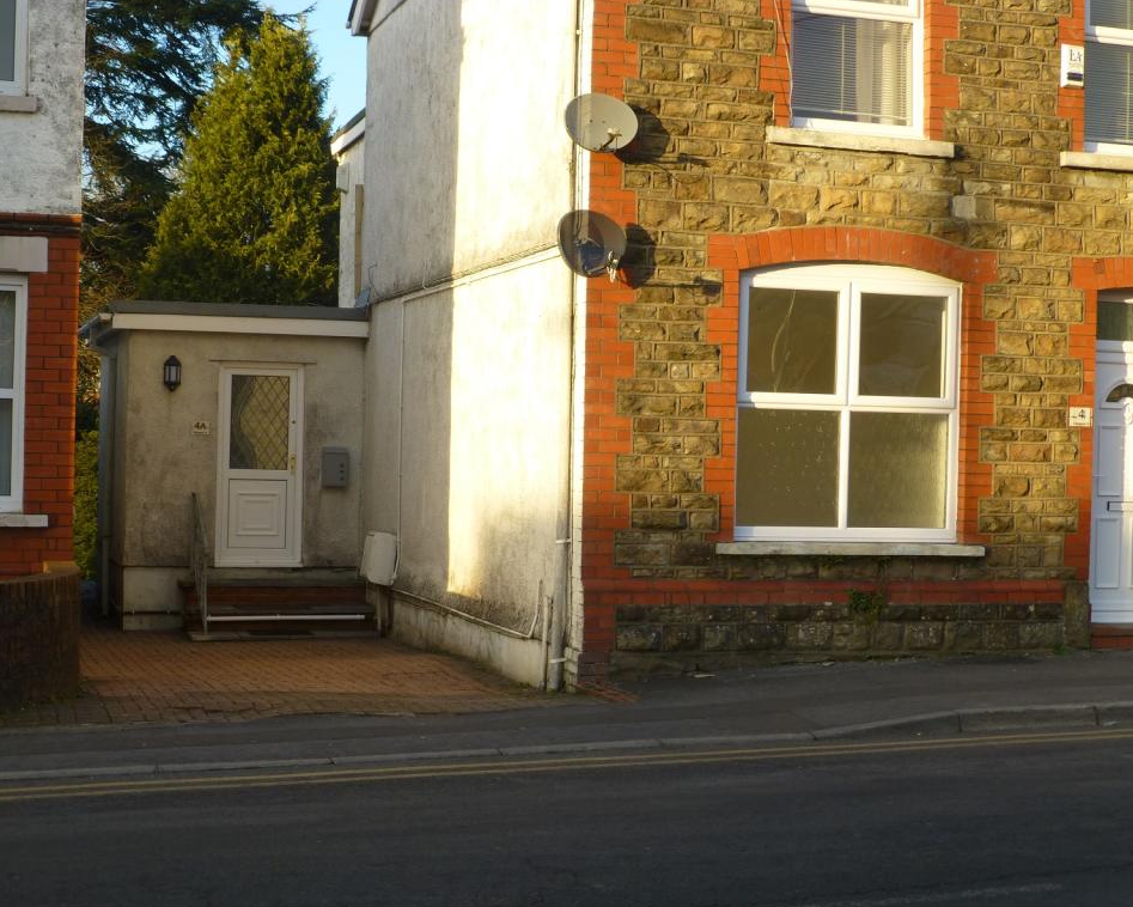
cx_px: 547
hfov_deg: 33.0
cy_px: 451
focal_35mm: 57
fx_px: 1912
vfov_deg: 26.7
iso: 100
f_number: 4.6
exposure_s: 1/125
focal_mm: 9.7
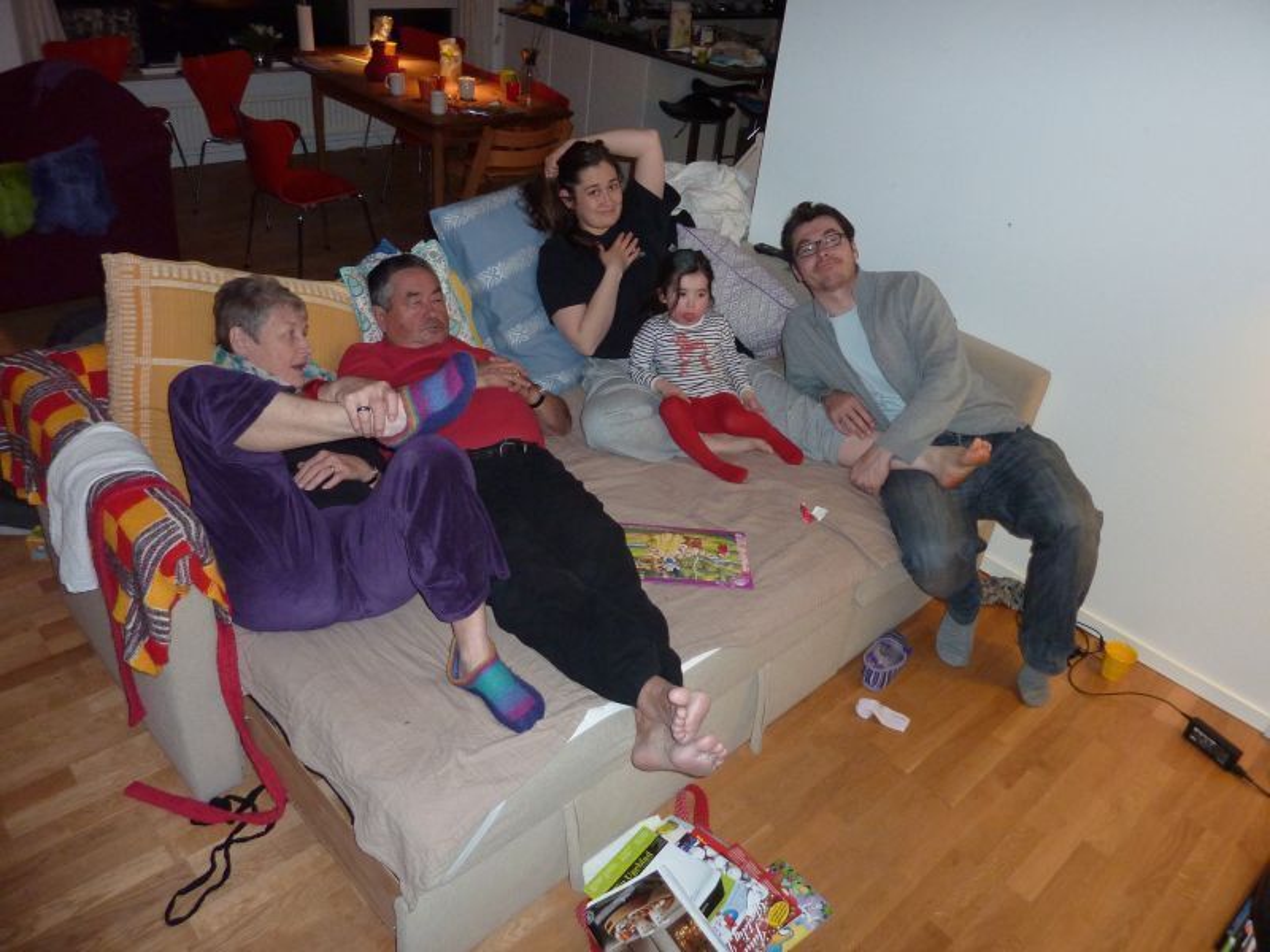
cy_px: 476
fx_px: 917
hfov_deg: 69.4
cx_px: 635
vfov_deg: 54.9
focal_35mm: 25
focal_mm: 4.1
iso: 250
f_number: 3.3
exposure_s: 1/30
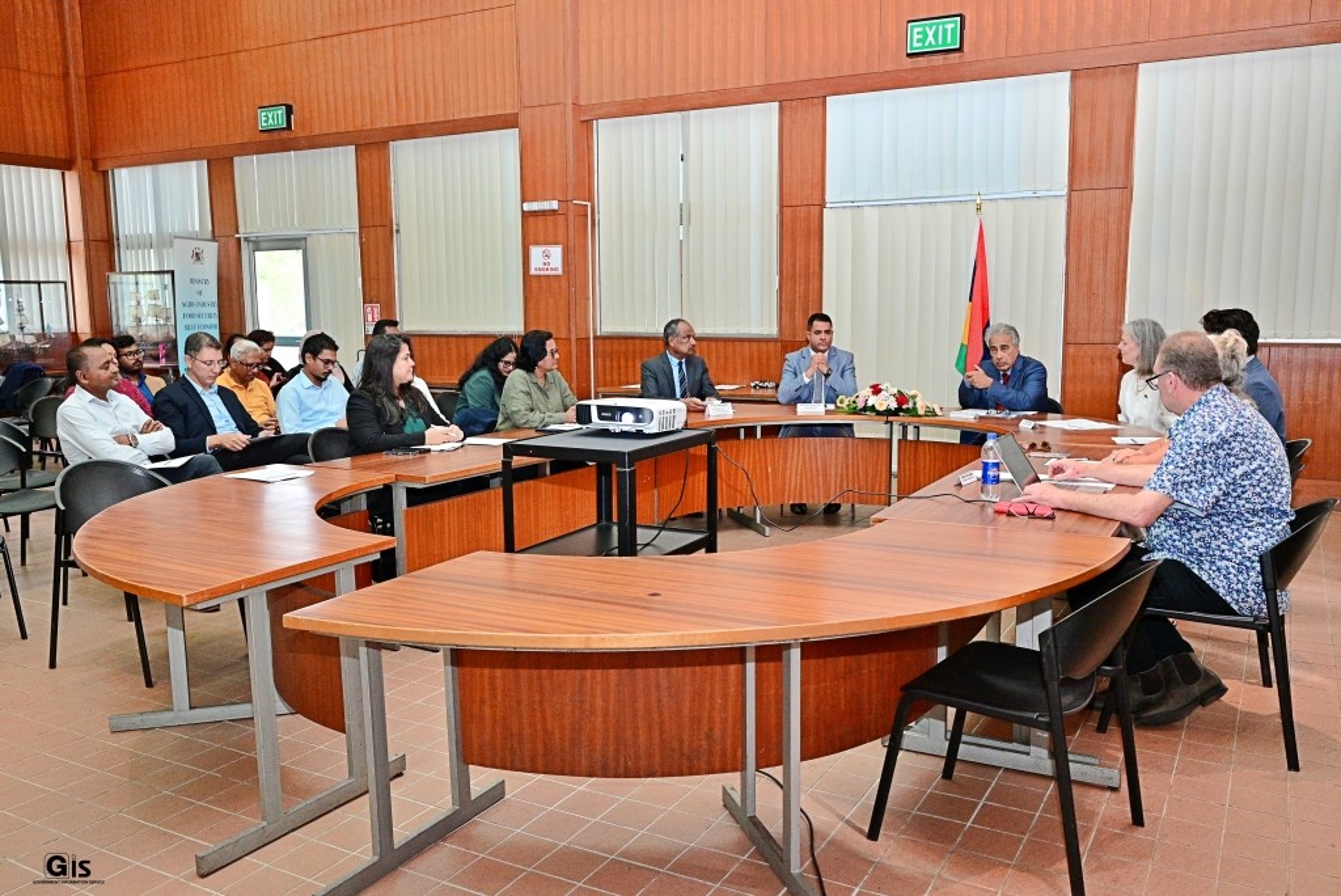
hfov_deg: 63.6
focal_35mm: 29
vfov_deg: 45.0
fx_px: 1081
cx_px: 670
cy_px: 448
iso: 3200
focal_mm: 29
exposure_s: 1/200
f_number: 5.6
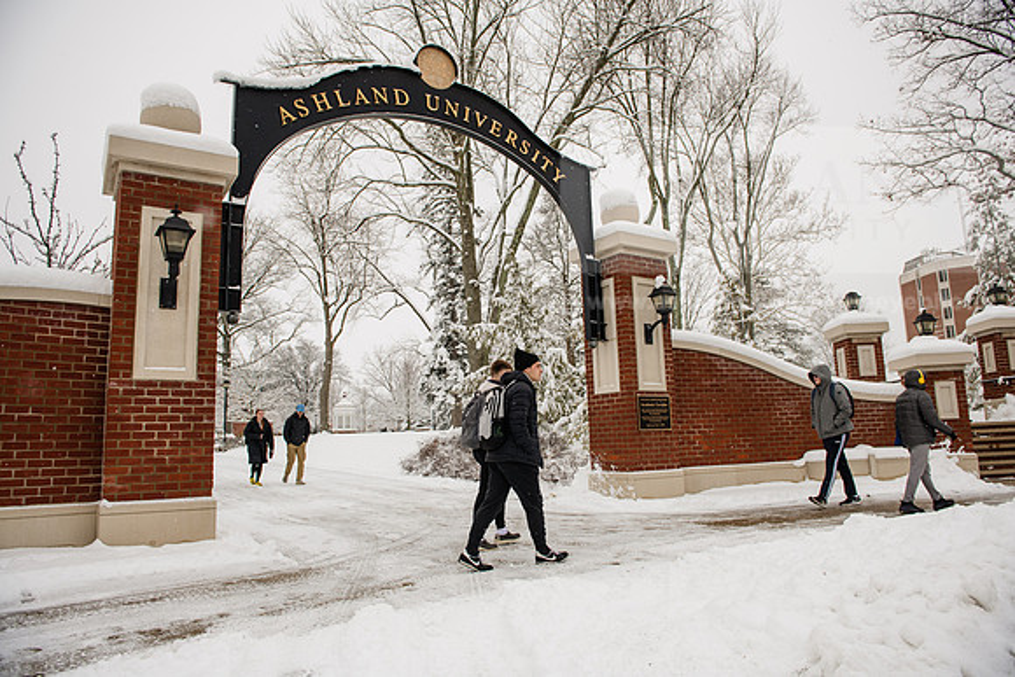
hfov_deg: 73.7
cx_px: 508
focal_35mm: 24
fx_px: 677
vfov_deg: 53.2
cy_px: 338
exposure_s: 1/500
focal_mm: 24
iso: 125
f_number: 4
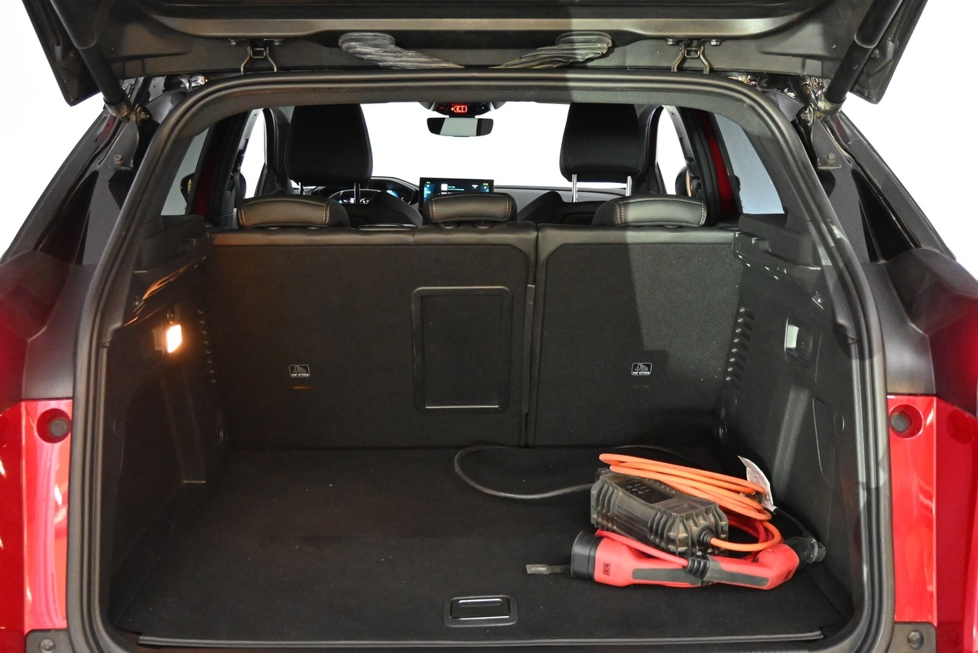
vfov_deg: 35.0
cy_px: 361
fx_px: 1032
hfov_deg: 50.7
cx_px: 470
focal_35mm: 38
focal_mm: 20
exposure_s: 1/60
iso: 5600
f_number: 3.8
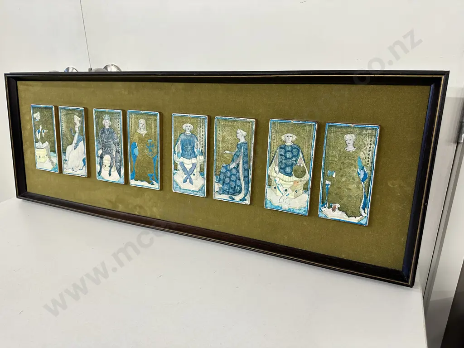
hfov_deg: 71.6
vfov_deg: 56.8
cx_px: 232
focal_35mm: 24
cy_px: 174
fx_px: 322
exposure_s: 1/100
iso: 160
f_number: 1.78
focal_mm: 6.86
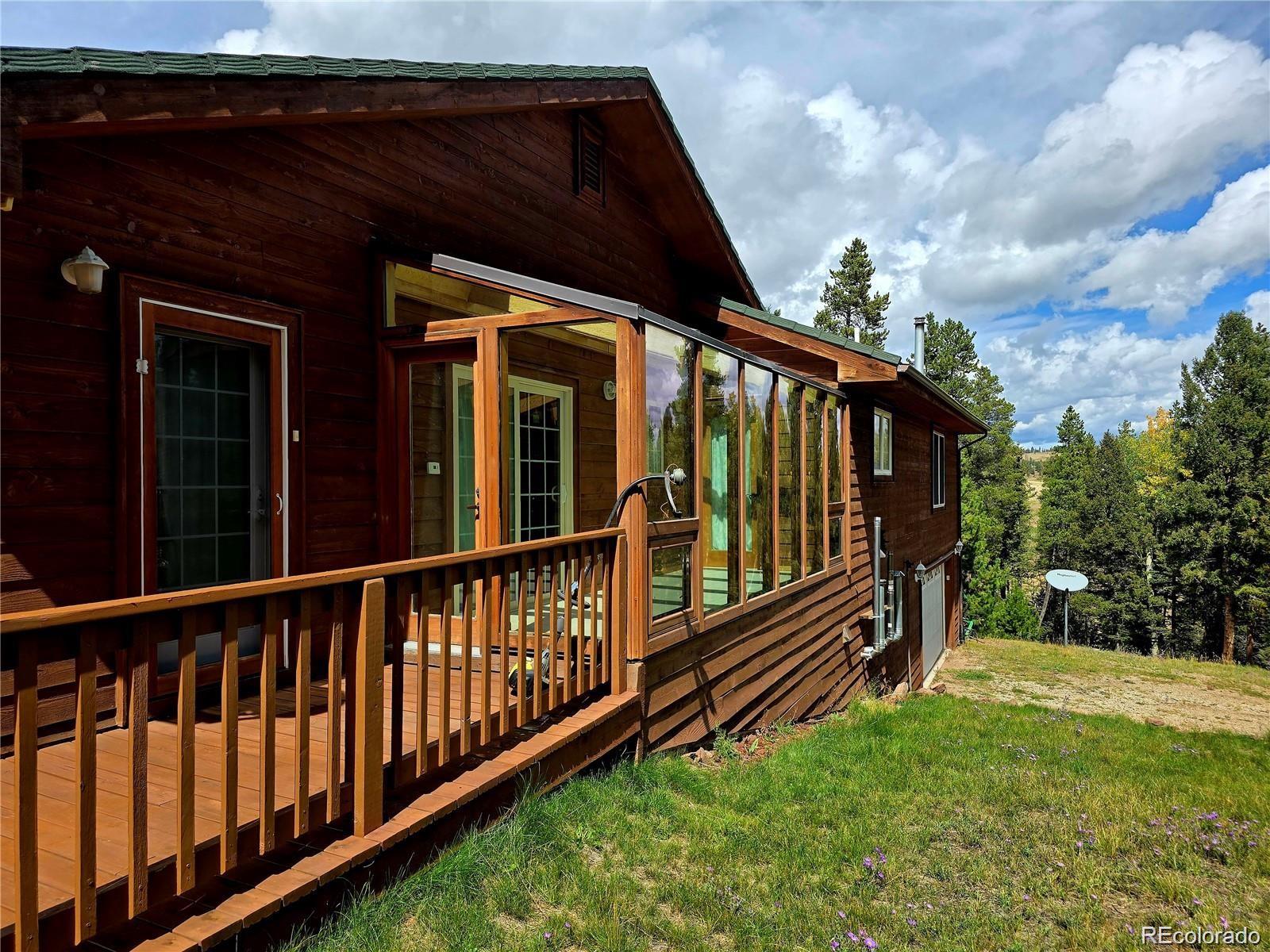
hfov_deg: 73.9
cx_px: 635
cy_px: 476
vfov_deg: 58.9
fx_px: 844
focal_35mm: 23
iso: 12
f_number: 1.7
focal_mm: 6.3
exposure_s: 1/714
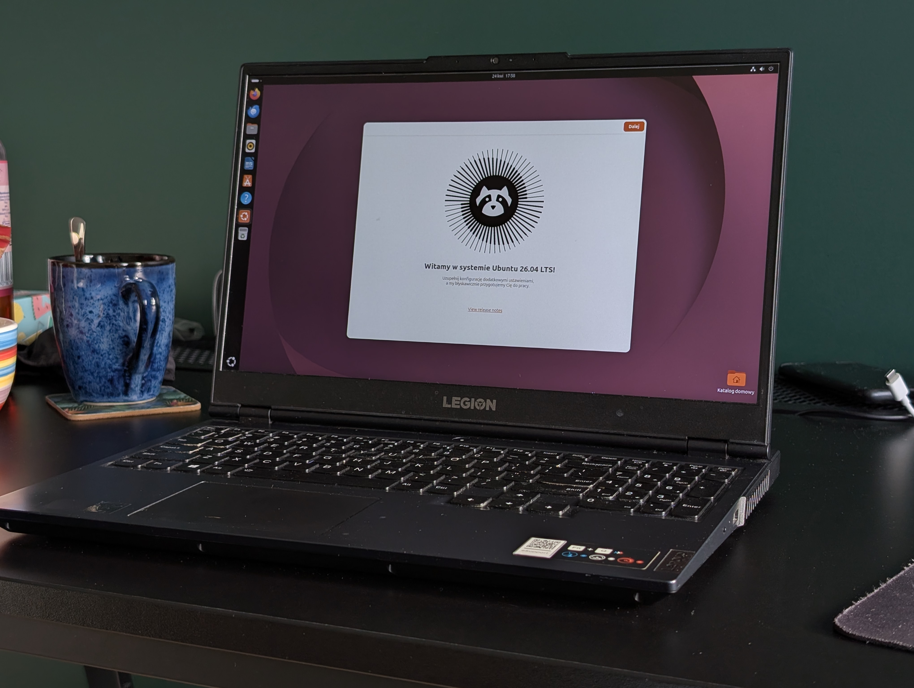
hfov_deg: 38.9
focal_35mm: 49
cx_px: 457
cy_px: 344
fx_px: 1296
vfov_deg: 29.7
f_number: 1.68
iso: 44
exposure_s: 1/90
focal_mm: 6.9
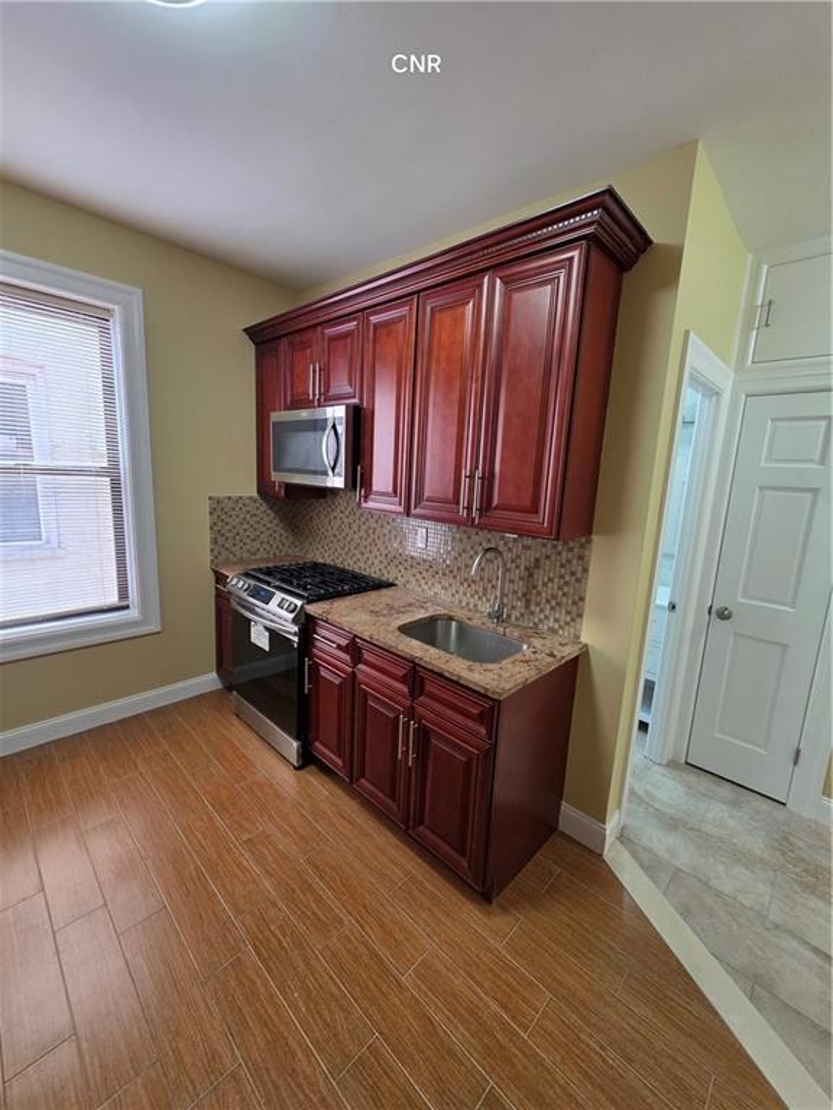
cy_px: 555
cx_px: 416
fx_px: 417
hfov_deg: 89.9
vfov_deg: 106.2
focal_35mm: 13
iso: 250
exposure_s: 1/120
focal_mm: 2.2
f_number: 1.9
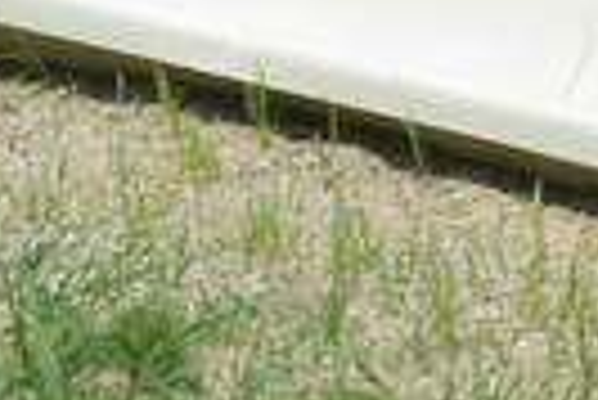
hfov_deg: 3.5
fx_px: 9778
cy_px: 227
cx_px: 868
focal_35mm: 588
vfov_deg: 2.3
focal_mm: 195
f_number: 6.3
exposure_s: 1/1250
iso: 500
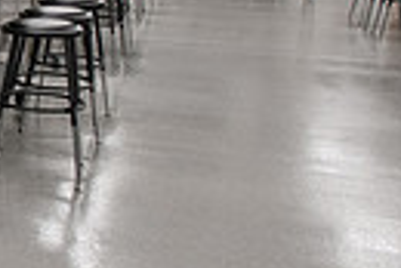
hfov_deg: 18.3
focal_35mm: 76
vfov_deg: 17.6
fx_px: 847
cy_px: 11
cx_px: -389
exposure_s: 1/160
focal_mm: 17
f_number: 3.5
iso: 800
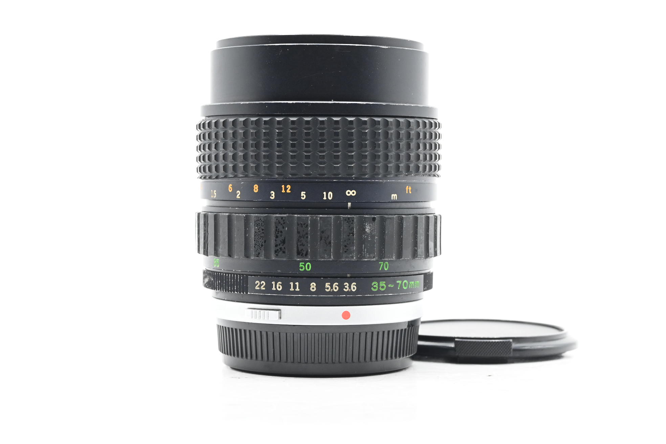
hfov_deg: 27.0
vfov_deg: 18.2
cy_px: 222
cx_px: 333
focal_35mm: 75
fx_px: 1387
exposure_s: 1/200
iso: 2000
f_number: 13
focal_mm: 50
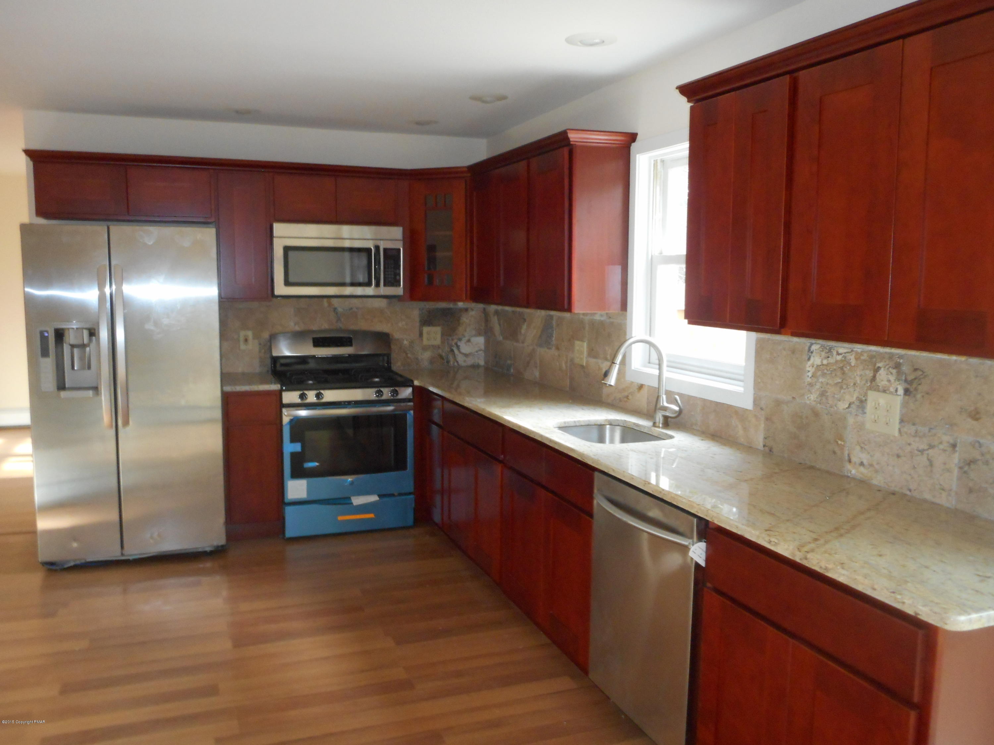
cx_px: 497
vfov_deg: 48.2
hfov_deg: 61.7
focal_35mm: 29
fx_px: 833
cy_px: 372
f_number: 4
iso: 400
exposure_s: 1/25
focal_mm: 5.2
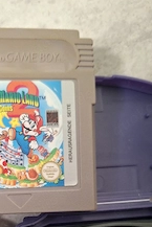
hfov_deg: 28.9
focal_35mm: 44
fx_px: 278
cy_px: 205
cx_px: 5
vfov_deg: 41.0
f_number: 1.8
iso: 250
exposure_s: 1/50
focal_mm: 5.54
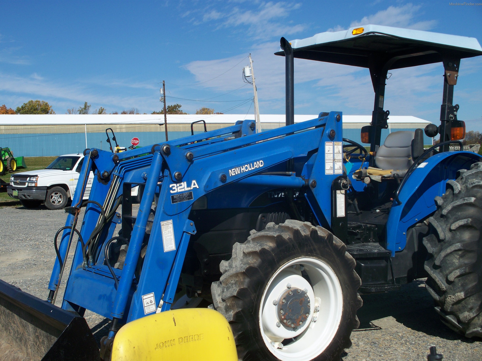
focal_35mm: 47
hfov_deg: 40.4
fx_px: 654
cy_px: 180
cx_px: 241
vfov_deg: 30.9
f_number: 5
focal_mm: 9.86
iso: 64
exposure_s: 1/640
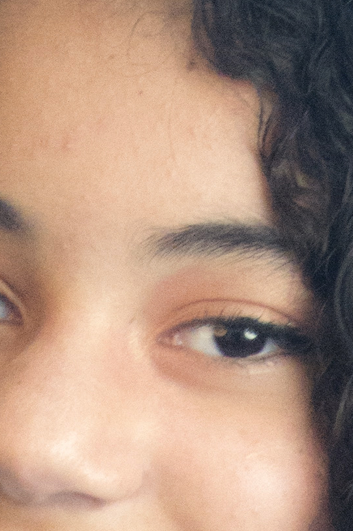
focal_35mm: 532
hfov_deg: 2.6
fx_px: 7841
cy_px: 1617
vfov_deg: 3.8
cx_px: 258
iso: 3200
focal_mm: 48
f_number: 5.3
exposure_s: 1/80
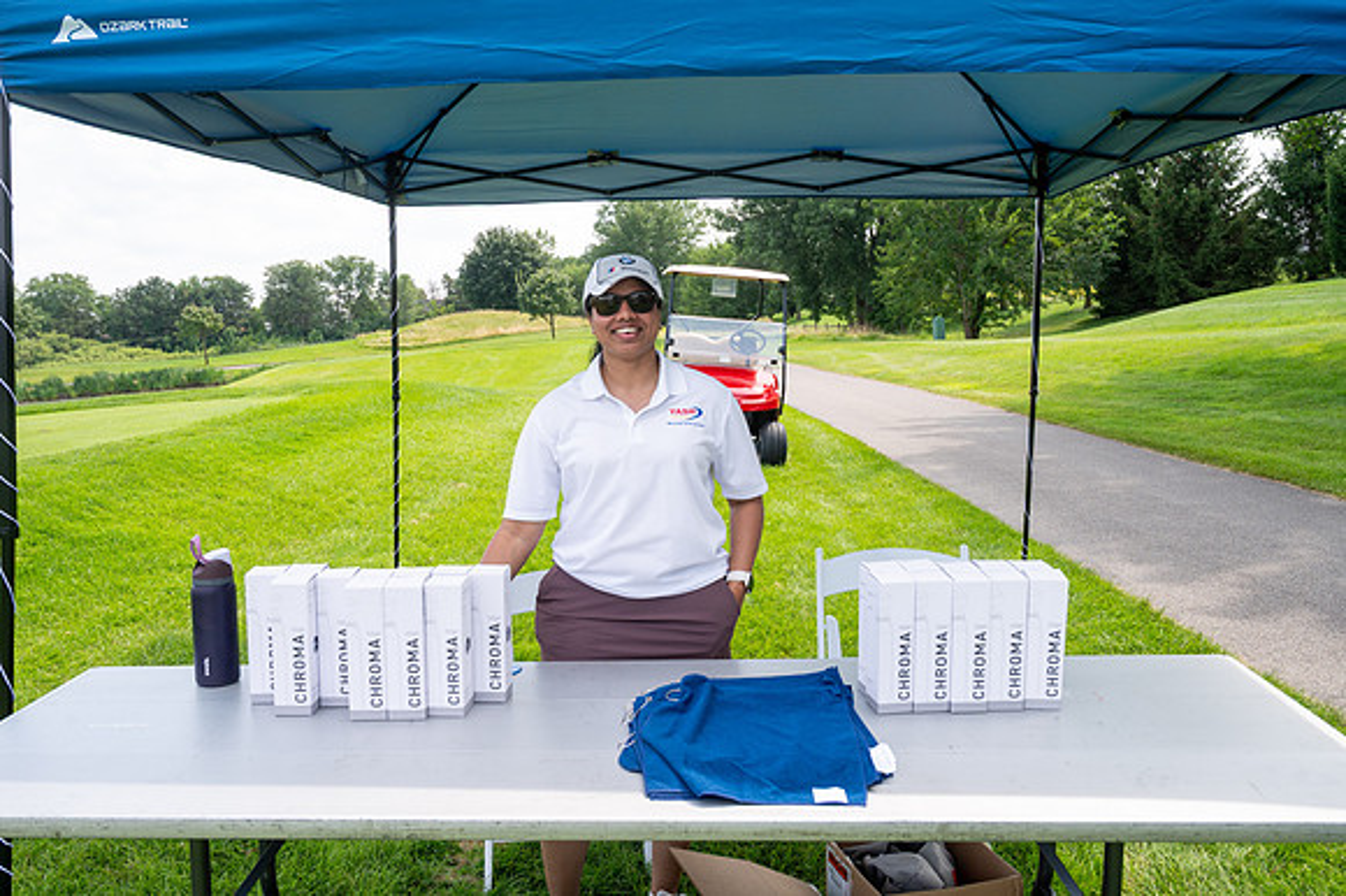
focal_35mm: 30
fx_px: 1140
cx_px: 673
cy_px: 448
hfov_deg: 61.1
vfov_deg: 42.9
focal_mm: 30.5
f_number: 6.3
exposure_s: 1/400
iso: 250
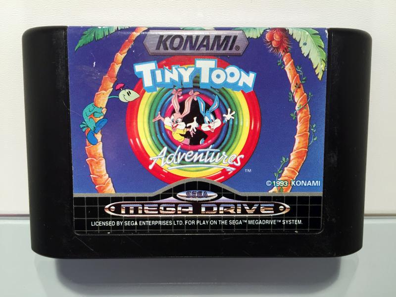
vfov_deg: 48.2
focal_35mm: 29
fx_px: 332
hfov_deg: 61.7
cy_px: 148
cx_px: 198
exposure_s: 1/33
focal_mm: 4.15
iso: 80
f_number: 2.2
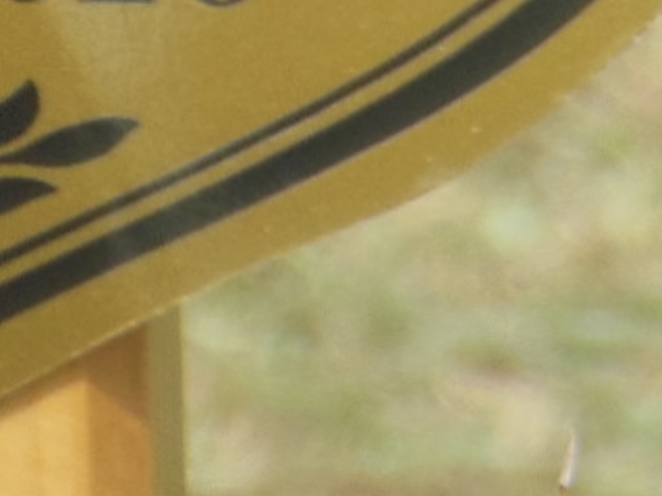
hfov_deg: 1.1
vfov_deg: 0.8
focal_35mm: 1782
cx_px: -264
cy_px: -1253
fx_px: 34066
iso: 125
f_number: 5.8
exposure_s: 1/320
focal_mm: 45
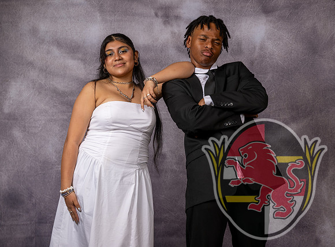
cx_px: 187
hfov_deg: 22.6
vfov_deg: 16.8
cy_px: 109
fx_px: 837
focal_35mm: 87
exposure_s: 1/400
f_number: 4.5
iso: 50
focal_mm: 70
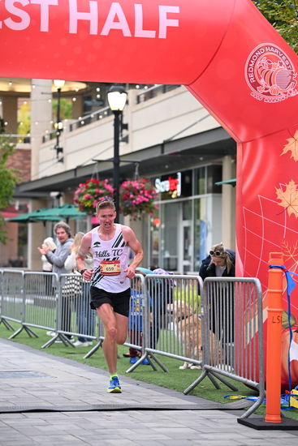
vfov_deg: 20.2
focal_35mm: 101
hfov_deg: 13.6
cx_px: 149
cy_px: 223
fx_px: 1253
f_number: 2.8
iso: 1600
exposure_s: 1/800
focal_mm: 101
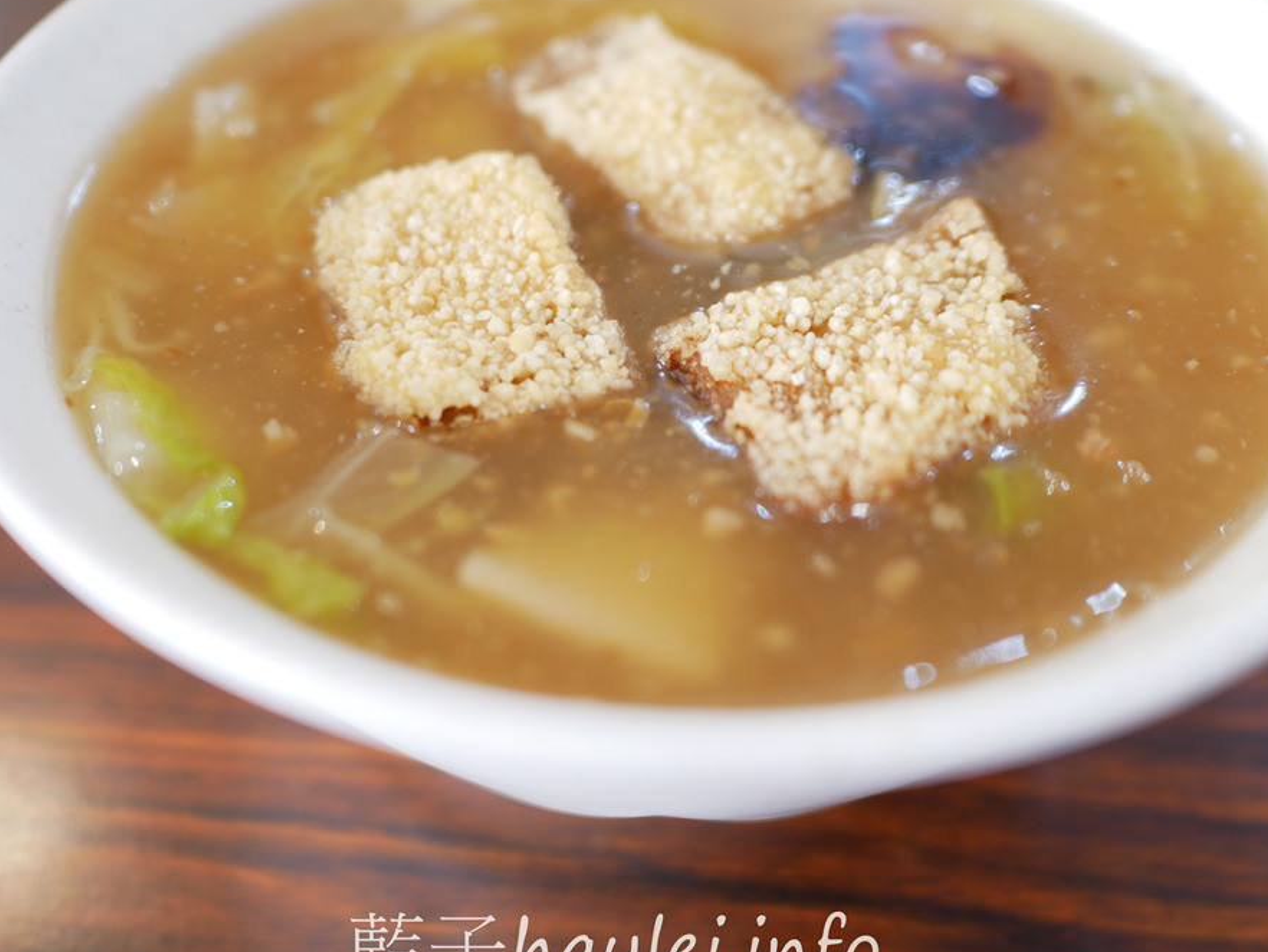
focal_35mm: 34
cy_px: 472
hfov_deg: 53.9
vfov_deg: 41.8
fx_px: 1246
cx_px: 599
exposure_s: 1/60
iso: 250
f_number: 1.7
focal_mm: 15
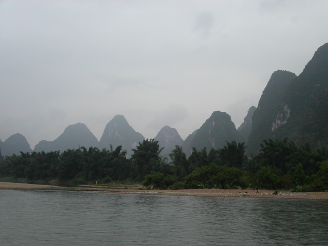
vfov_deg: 37.7
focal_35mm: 38
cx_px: 164
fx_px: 360
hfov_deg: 49.0
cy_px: 123
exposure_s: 1/350
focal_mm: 7.8
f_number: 8
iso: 100
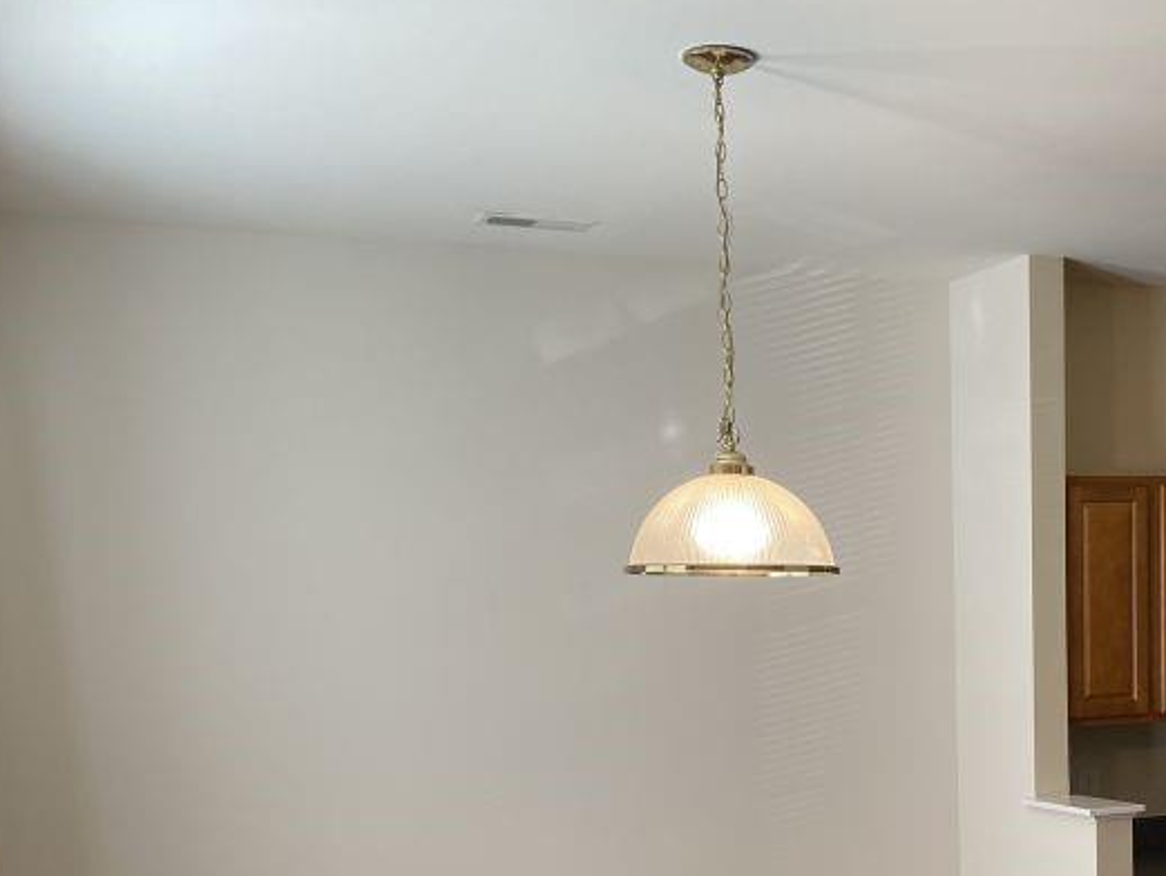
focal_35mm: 51
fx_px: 1719
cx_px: 896
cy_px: 773
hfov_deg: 36.5
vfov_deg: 27.6
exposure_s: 1/60
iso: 80
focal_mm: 4.25
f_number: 1.8
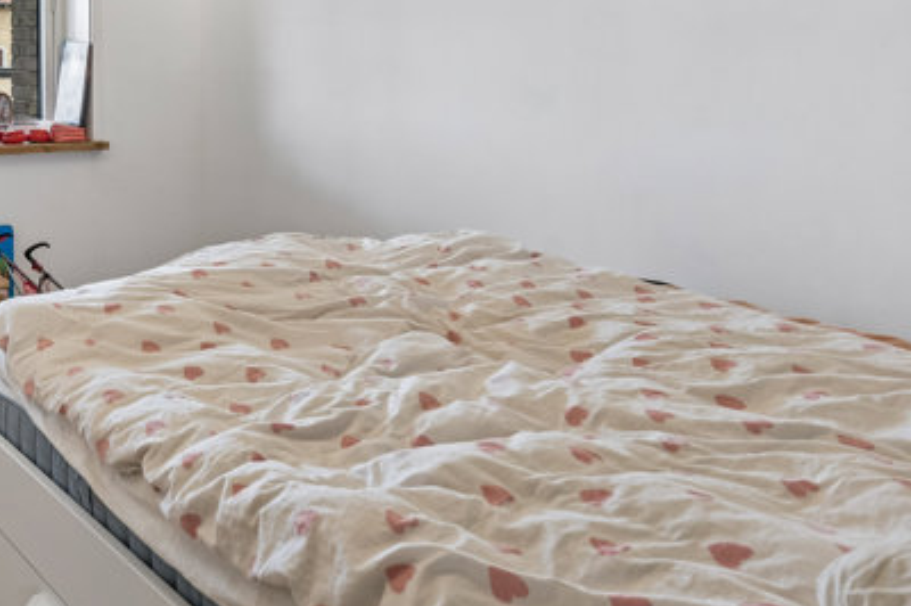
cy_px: 54
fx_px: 1113
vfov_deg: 29.2
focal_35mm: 44
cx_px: 109
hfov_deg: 41.4
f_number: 7.1
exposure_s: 1/60
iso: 800
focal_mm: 22
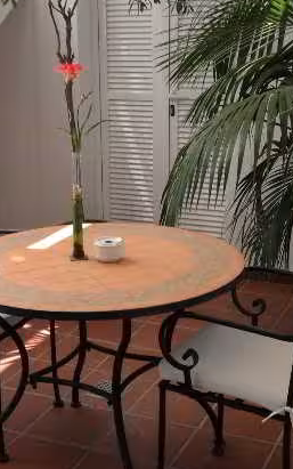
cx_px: 107
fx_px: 868
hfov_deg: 19.1
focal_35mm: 68
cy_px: 177
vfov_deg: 30.1
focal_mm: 3.3
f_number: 2.4
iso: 32
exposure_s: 1/196
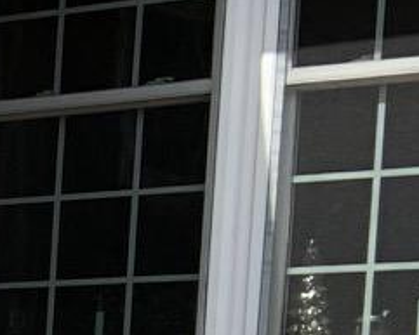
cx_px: -993
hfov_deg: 7.5
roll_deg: -1.2
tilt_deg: -5.6
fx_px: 2630
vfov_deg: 7.0
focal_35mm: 212
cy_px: 694
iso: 25
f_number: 1.8
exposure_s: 1/1299
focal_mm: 4.25
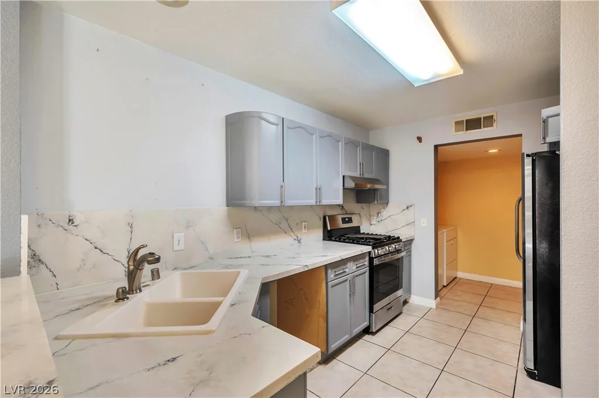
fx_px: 266
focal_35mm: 16
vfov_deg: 73.7
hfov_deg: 96.8
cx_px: 300
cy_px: 199
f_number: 9
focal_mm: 16
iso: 320
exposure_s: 1/15
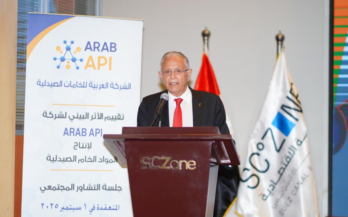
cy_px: 114
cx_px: 174
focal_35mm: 130
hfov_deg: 16.1
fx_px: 1233
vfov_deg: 10.1
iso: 500
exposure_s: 1/200
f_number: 1.8
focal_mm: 85
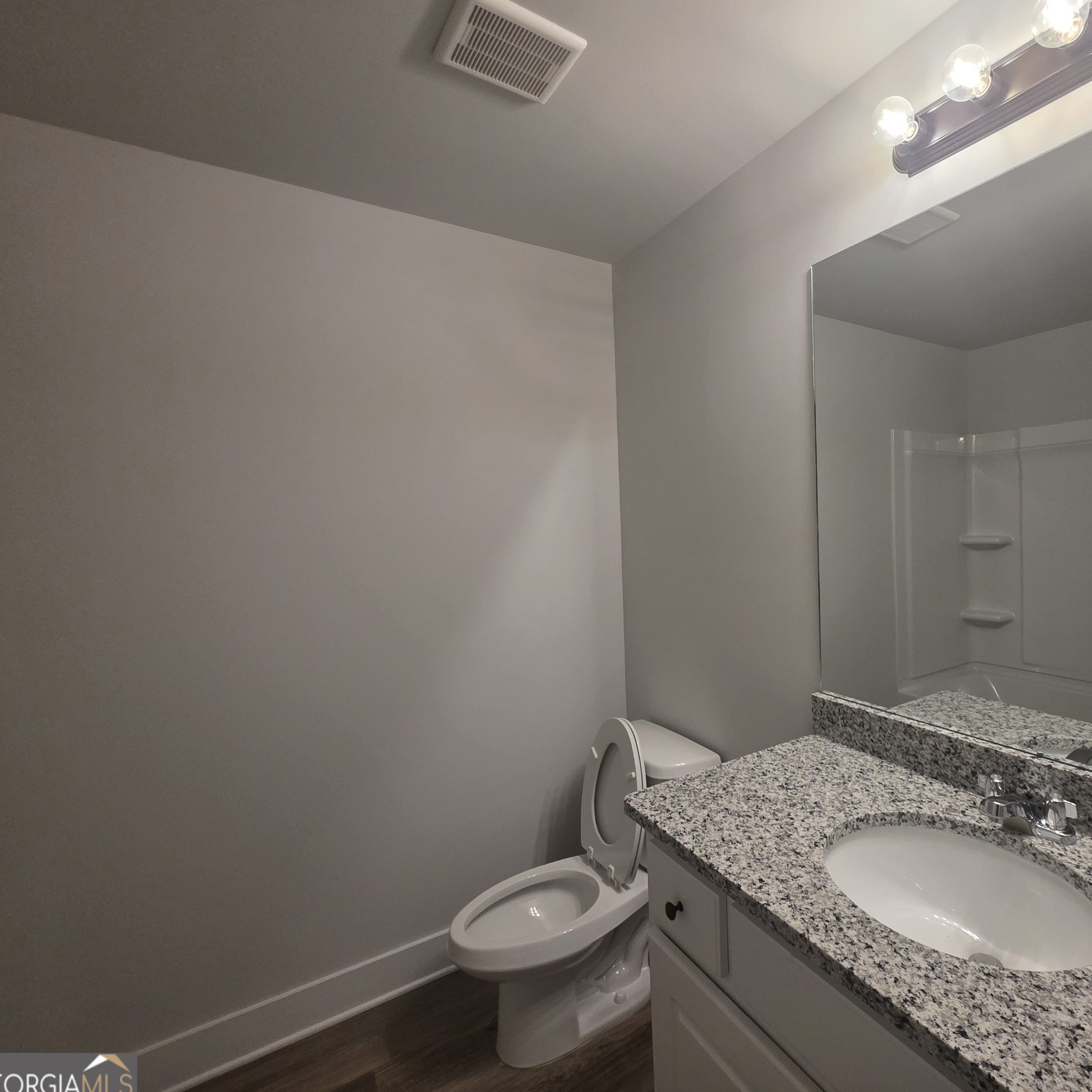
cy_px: 540
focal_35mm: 16
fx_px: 571
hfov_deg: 84.4
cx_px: 727
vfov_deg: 87.4
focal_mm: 2.2
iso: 200
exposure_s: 1/120
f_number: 1.9
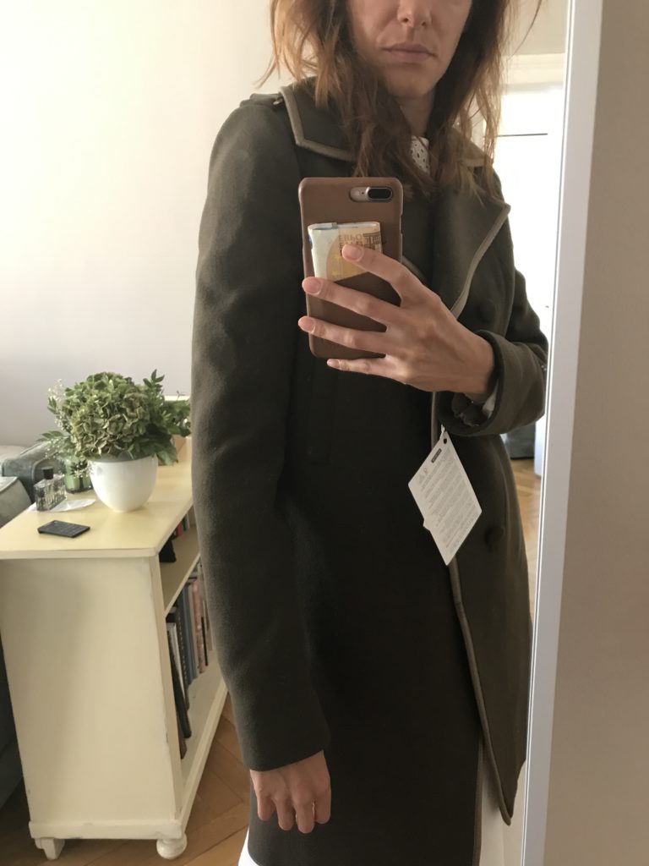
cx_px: 324
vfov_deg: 63.4
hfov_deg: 49.7
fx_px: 700
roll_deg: +3.1
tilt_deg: -21.9
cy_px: 433
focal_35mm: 28
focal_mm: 3.99
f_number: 1.8
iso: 64
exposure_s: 1/17
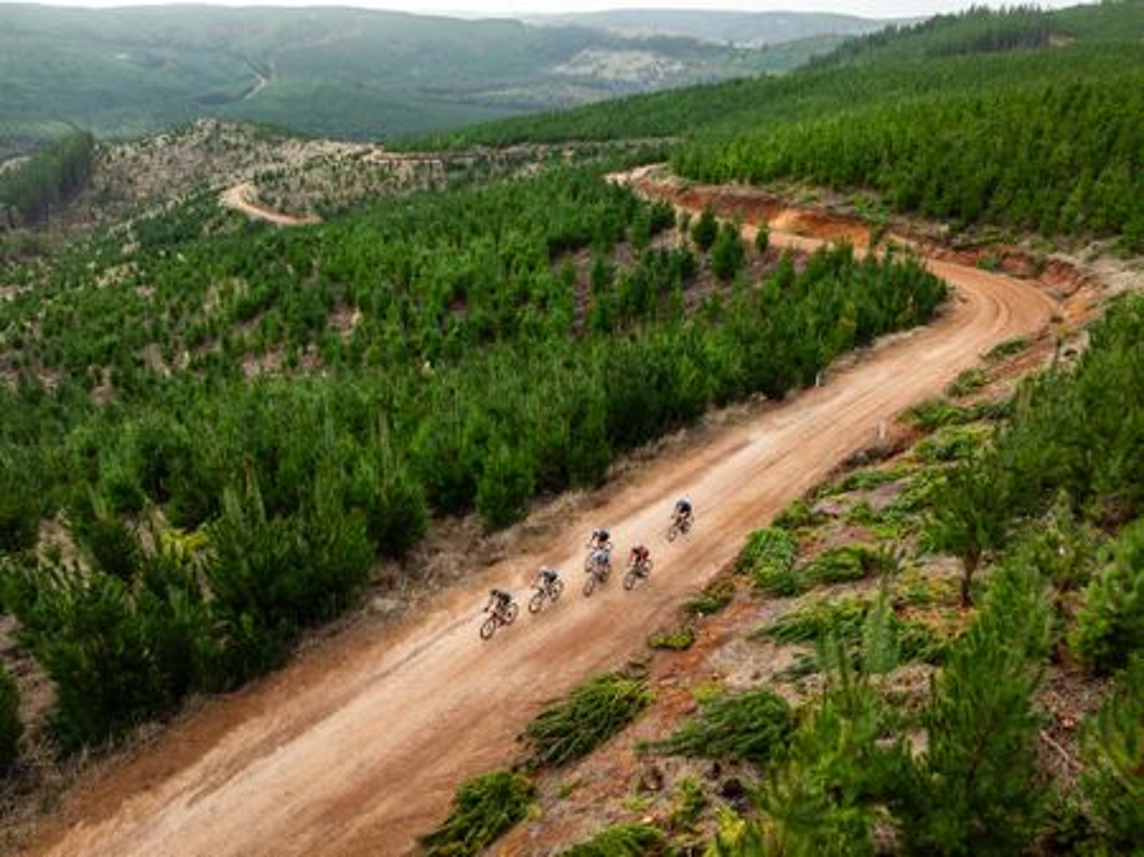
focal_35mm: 24
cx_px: 572
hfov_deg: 71.6
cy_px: 428
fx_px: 793
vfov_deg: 56.8
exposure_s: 1/240
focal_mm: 12.29
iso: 100
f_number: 3.5
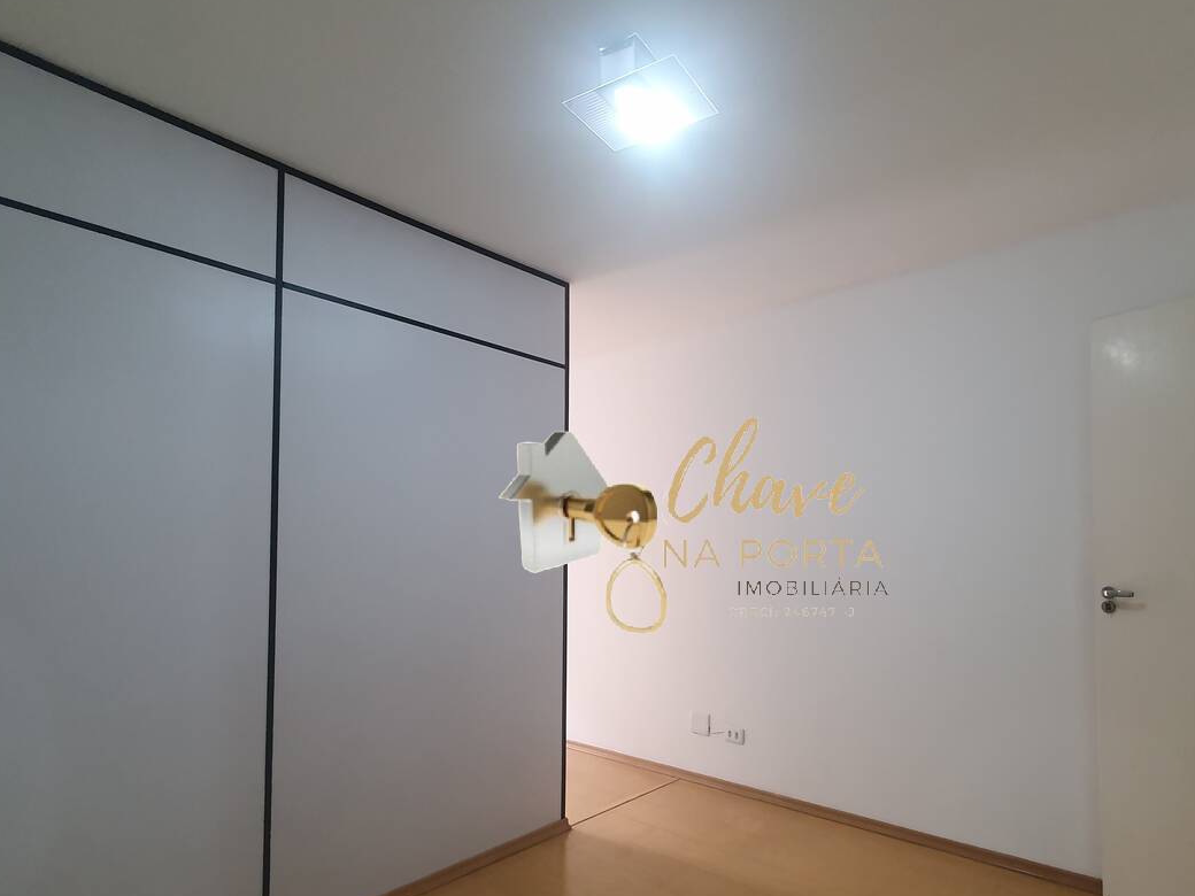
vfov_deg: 71.2
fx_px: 621
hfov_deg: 87.1
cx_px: 688
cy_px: 512
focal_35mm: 18
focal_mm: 1.8
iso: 250
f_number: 2.2
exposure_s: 1/60
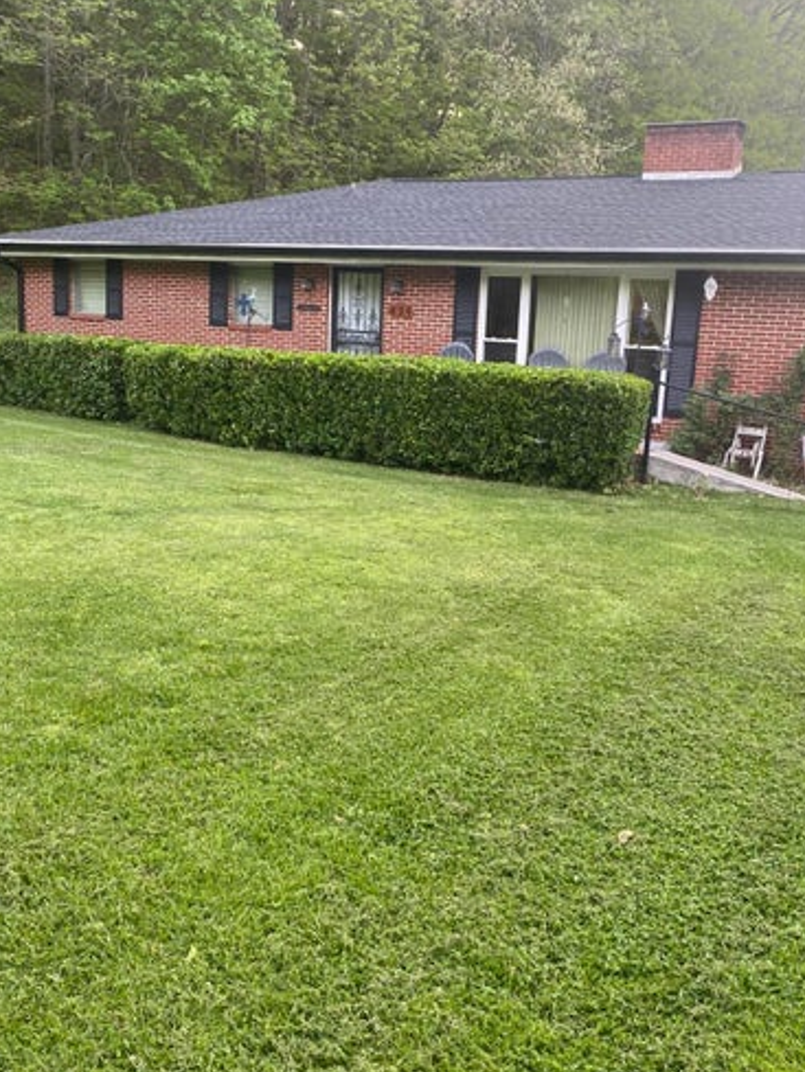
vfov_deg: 53.9
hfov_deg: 41.7
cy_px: 541
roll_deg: -2.2
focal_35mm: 34
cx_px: 450
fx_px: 1054
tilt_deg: -10.6
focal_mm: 4.25
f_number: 1.8
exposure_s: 1/121
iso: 80
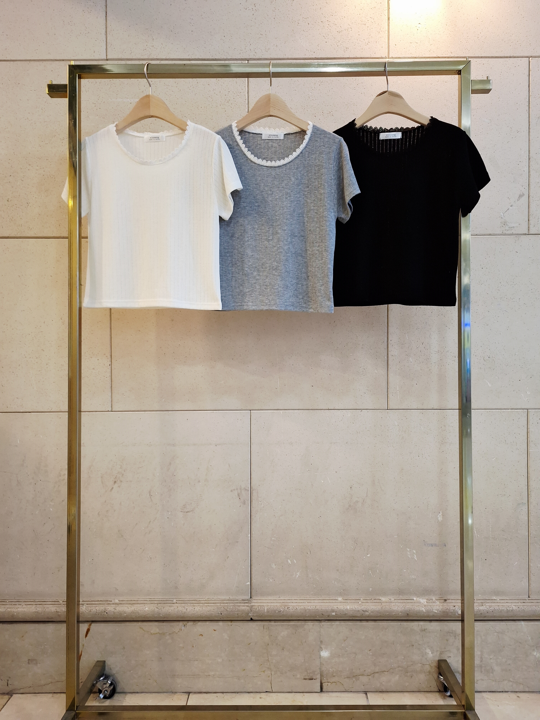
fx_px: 520
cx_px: 270
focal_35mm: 25
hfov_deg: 54.9
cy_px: 360
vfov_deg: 69.4
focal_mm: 5.23
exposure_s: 1/120
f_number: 1.8
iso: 250
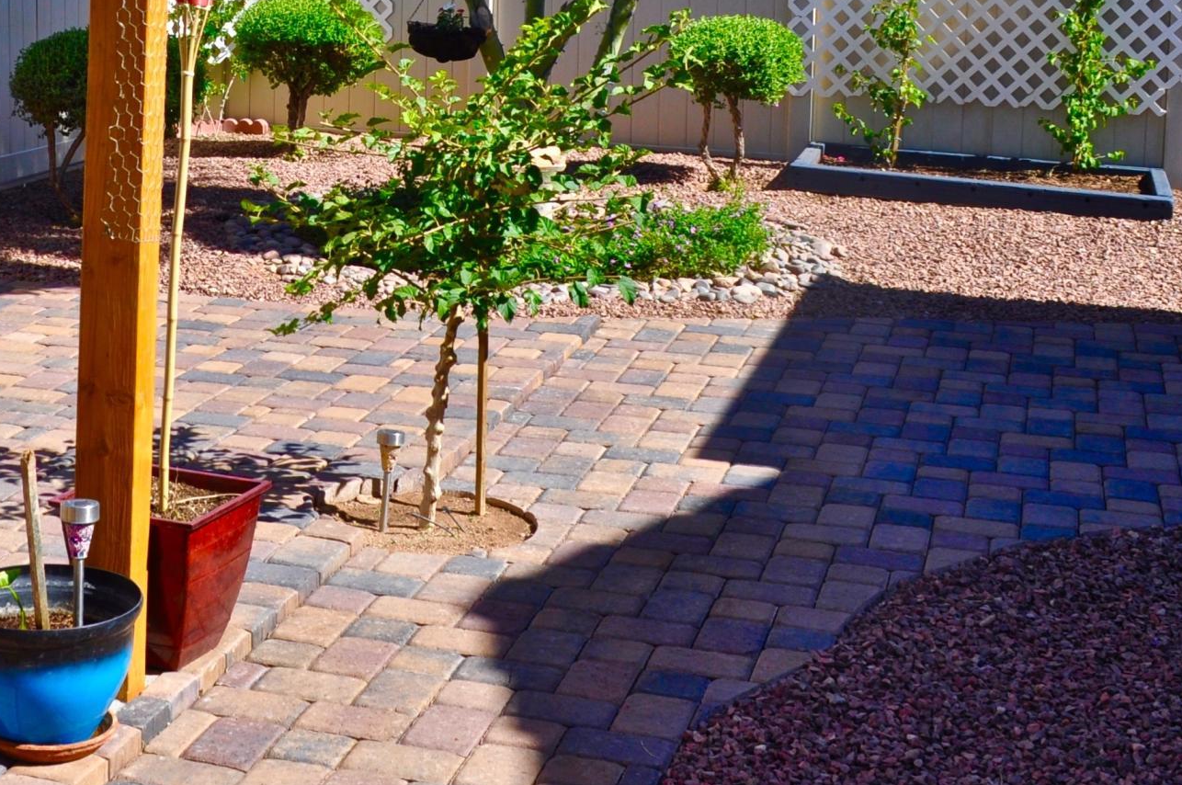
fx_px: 2066
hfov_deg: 31.2
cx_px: 263
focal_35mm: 63
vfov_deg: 21.0
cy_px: 44
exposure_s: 1/320
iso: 200
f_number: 9
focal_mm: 18
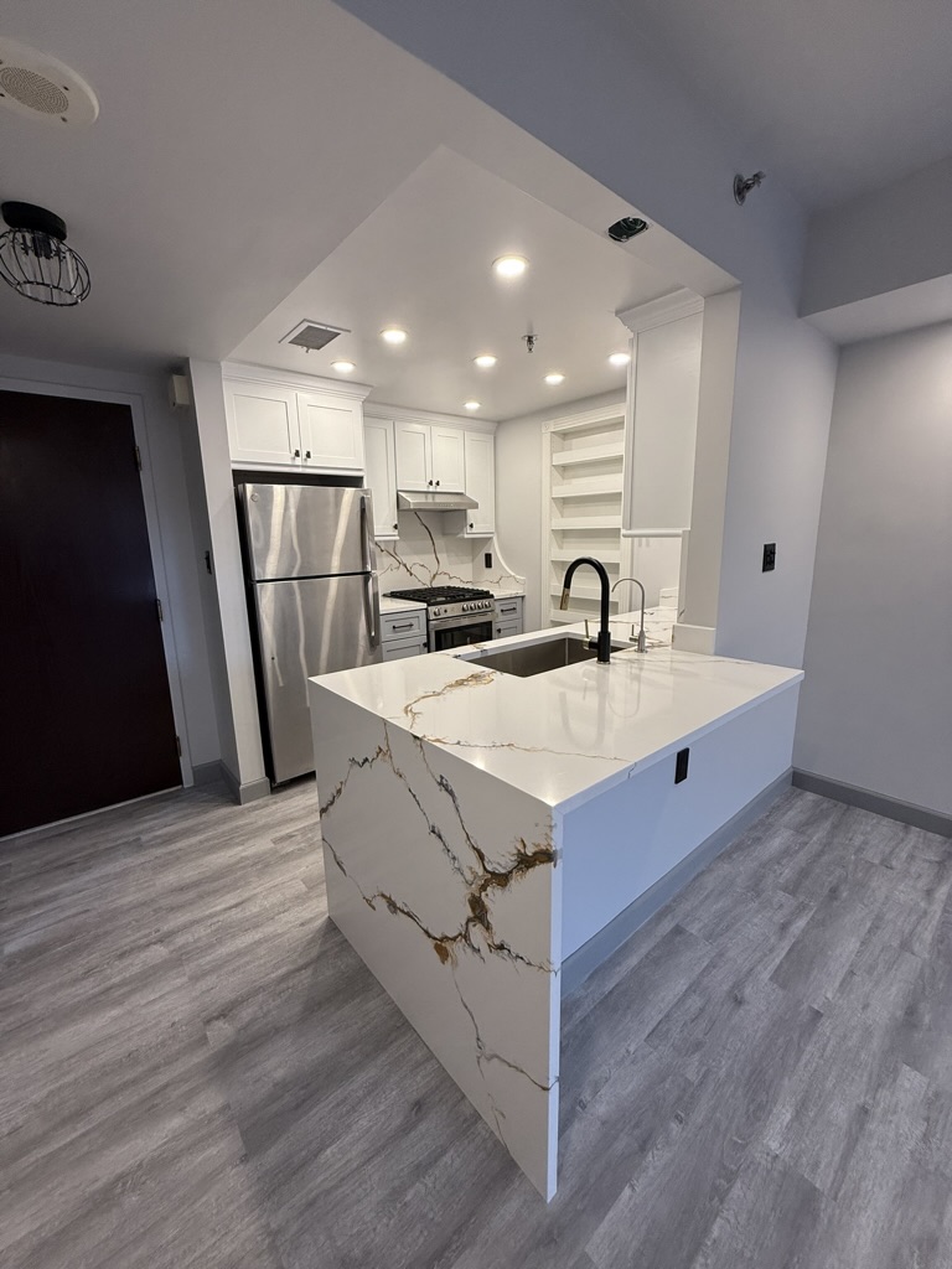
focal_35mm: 14
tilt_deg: -10.7
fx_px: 513
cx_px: 476
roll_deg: +0.8
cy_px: 634
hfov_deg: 85.7
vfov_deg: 102.1
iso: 125
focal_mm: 2.22
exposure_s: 1/120
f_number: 2.2
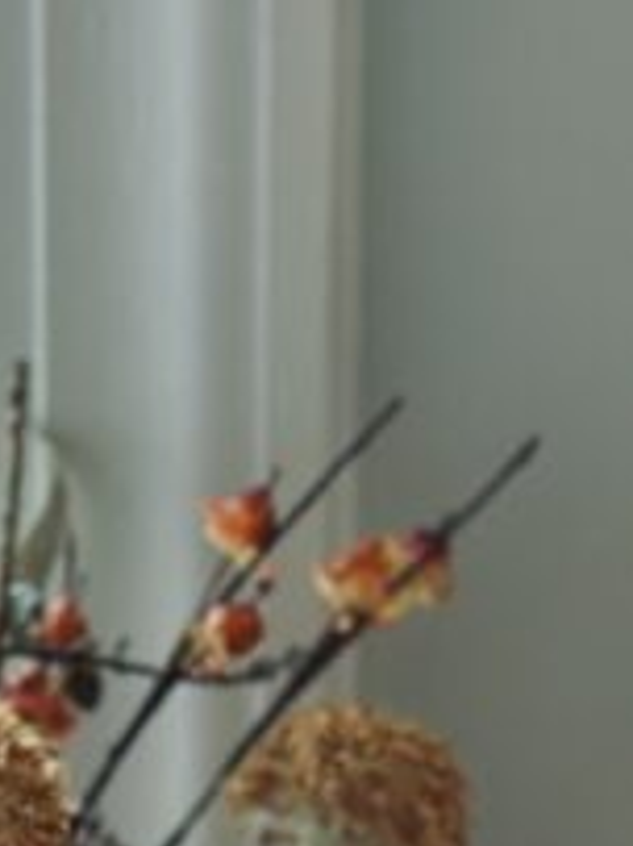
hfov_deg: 6.1
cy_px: 2030
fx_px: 5907
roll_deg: +0.7
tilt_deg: -14.7
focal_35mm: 242
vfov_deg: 7.6
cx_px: 25
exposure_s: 1/51
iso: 125
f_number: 1.78
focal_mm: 6.86
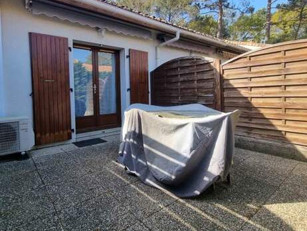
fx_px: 160
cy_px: 101
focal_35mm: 18
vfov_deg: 71.3
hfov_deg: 86.9
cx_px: 128
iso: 50
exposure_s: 1/668
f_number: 2.2
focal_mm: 2.2
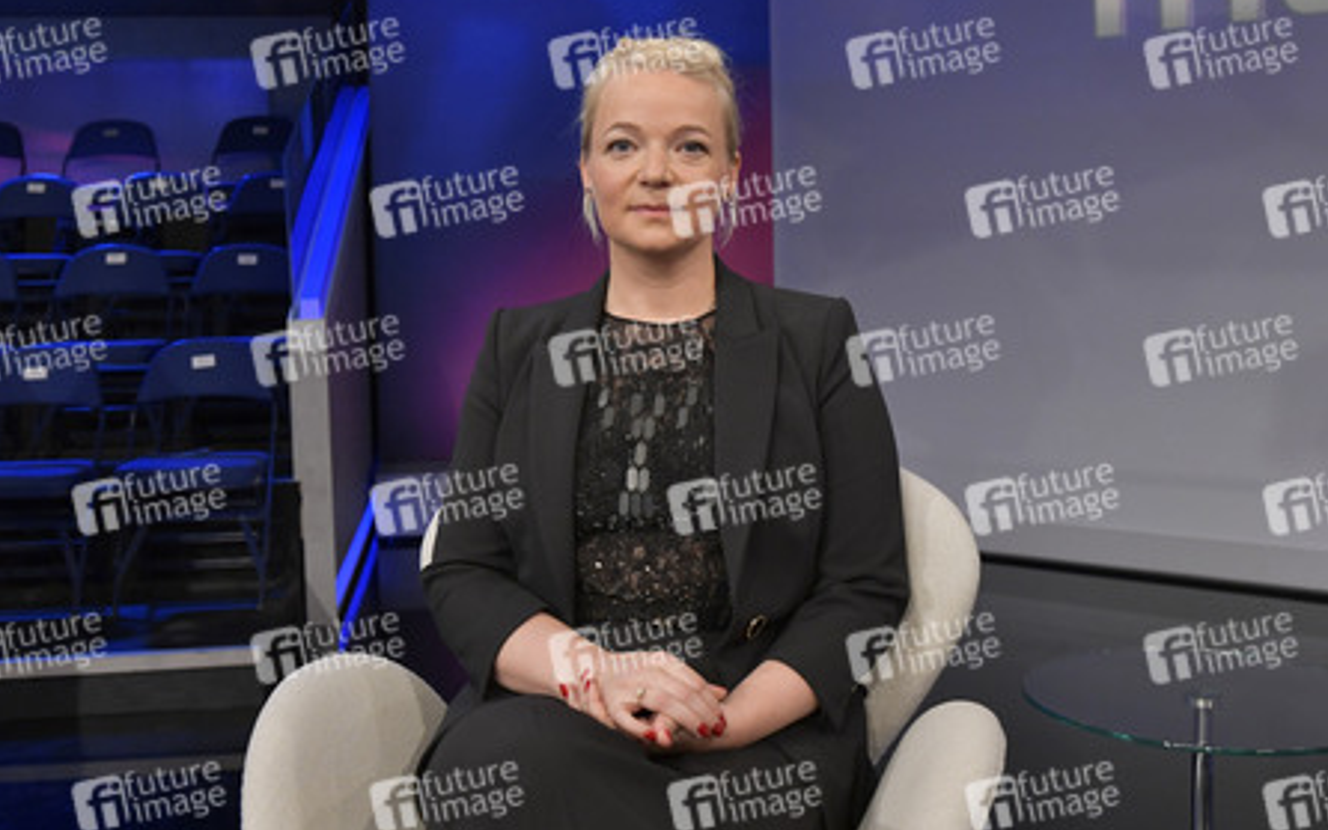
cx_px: 665
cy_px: 425
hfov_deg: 55.3
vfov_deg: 36.3
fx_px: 1267
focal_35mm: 35
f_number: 6.3
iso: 2500
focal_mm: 34
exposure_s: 1/200
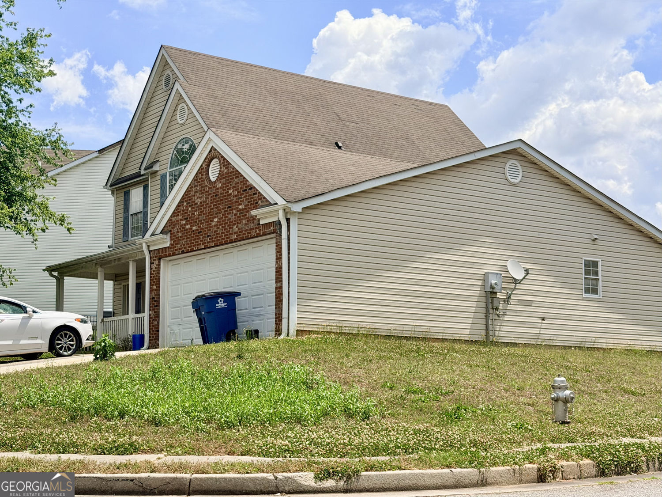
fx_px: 918
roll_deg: +0.0
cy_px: 248
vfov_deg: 30.3
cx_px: 331
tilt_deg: +4.8
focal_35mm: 48
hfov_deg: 39.7
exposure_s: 1/5208
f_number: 1.78
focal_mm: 6.76
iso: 64
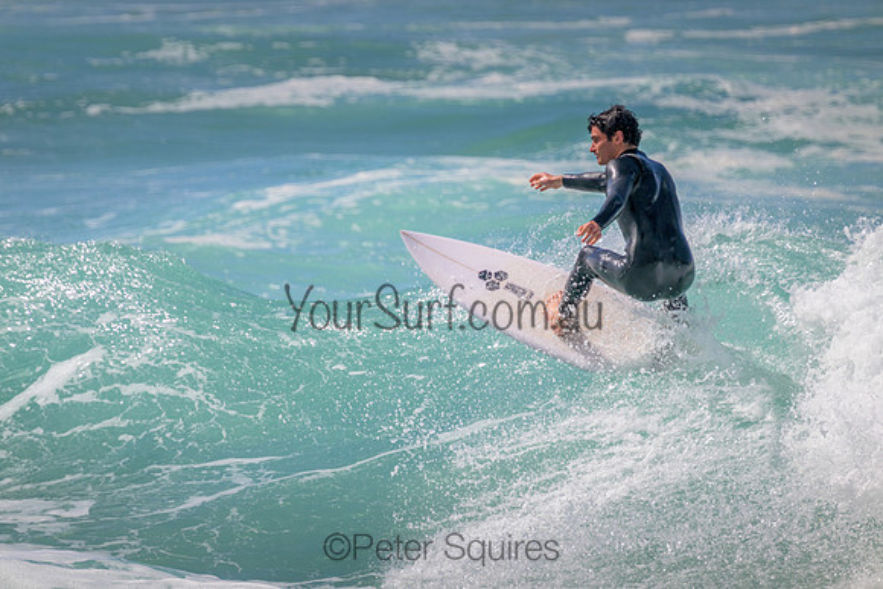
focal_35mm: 800
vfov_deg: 1.7
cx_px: 442
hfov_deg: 2.6
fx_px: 19626
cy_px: 294
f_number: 11
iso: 500
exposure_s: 1/1250
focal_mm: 800
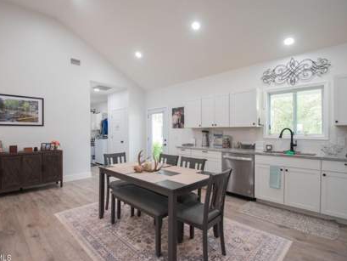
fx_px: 170
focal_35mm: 17
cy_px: 134
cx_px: 154
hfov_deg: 90.7
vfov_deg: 74.7
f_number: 4
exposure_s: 1/125
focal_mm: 10
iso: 1250
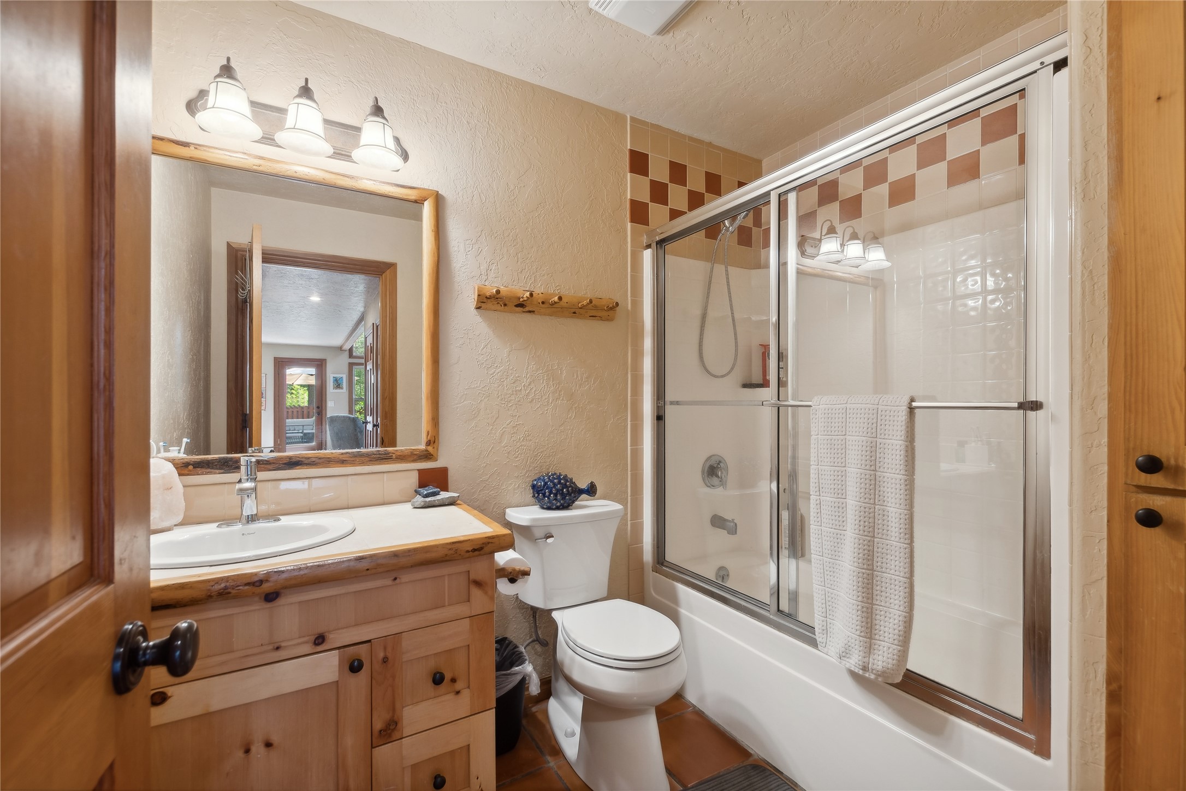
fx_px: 494
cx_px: 593
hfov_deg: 100.4
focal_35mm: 15
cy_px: 396
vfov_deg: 77.3
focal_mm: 10
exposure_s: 1/13
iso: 200
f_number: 6.3
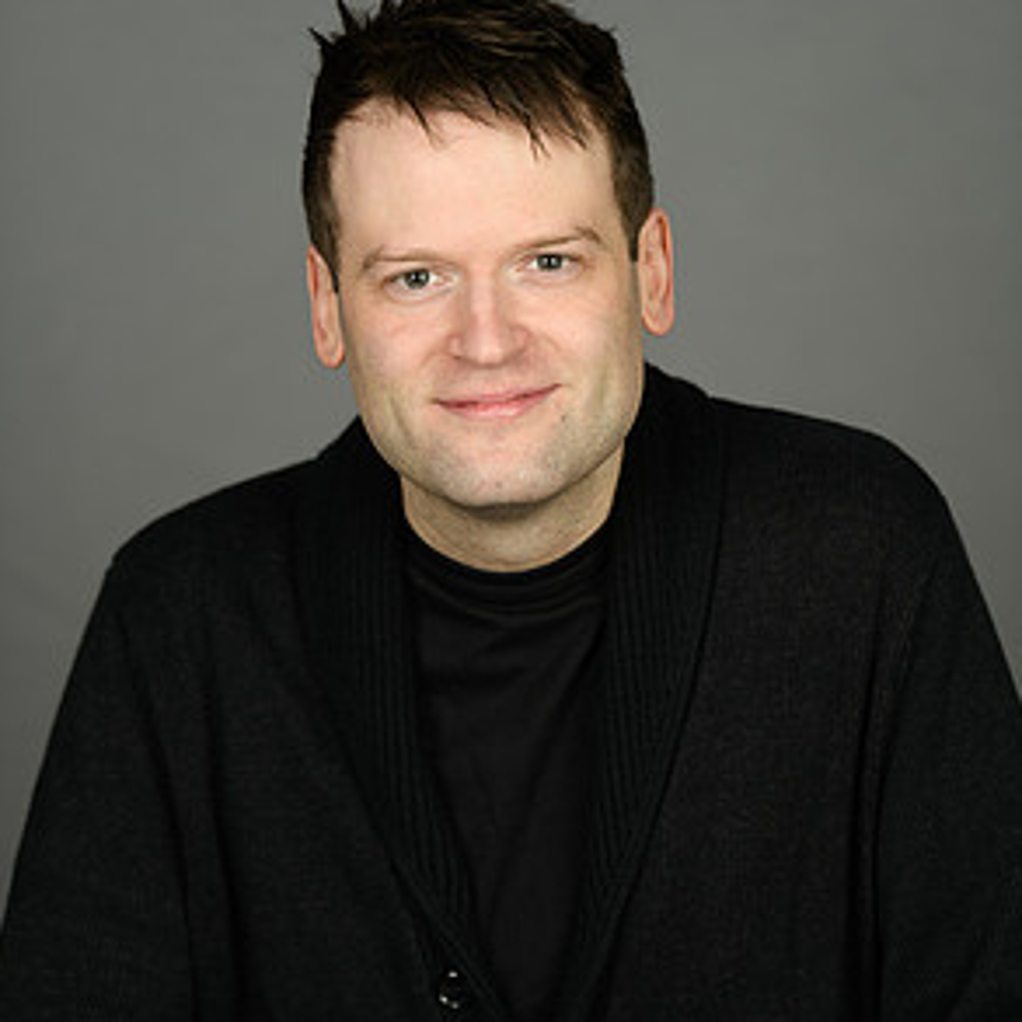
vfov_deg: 8.7
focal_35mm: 202
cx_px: 516
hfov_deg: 8.7
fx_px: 6747
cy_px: 583
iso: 125
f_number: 2.8
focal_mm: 155
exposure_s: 1/125
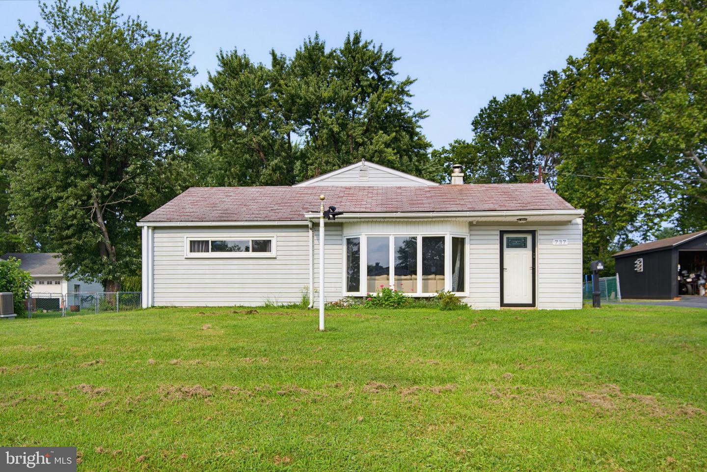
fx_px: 511
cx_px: 354
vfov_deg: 49.6
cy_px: 236
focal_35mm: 26
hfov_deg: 69.4
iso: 250
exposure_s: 1/140
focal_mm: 17.4
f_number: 8
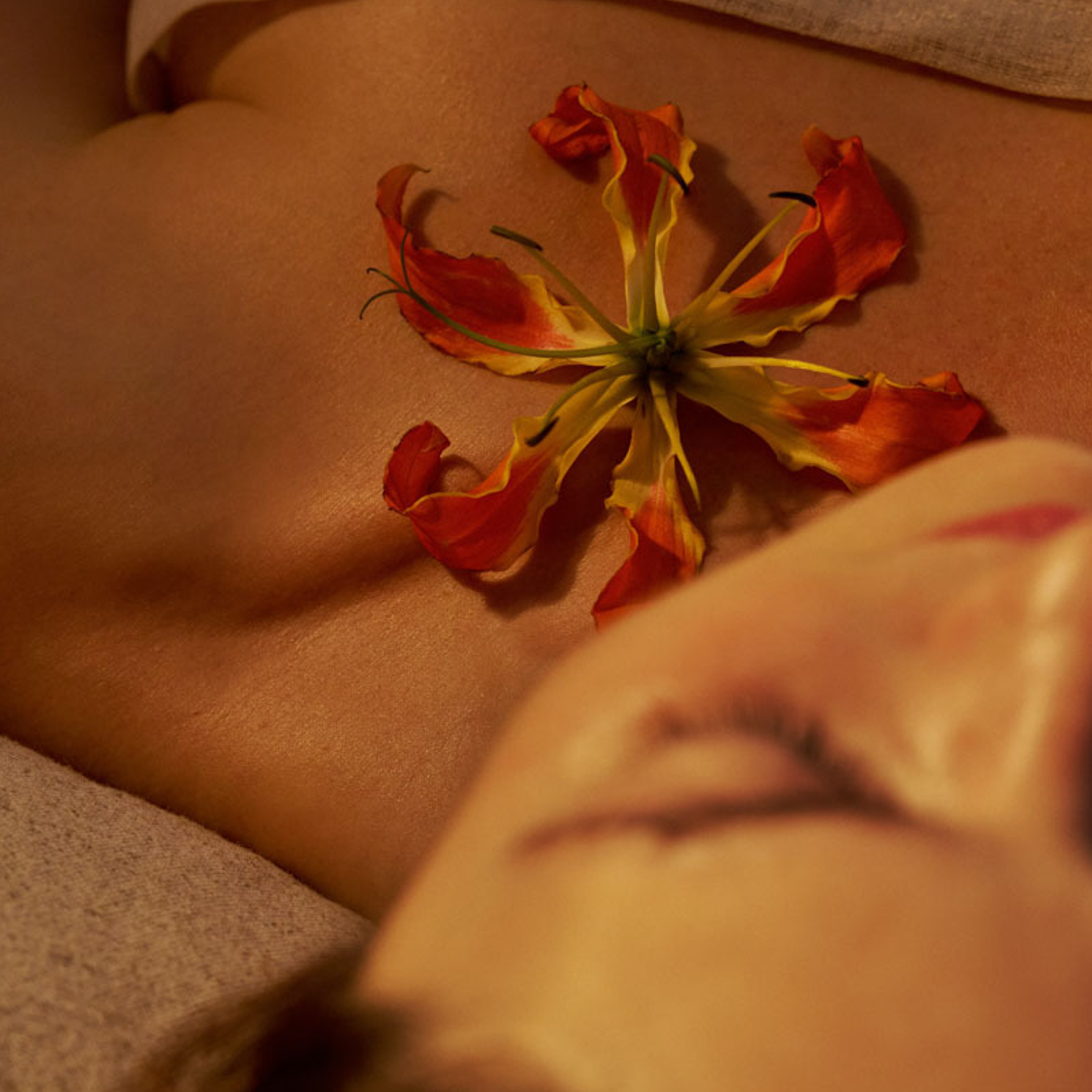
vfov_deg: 12.1
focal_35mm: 144
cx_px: 673
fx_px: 5139
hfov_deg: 12.1
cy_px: 619
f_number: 5.6
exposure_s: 1/320
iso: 800
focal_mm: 90
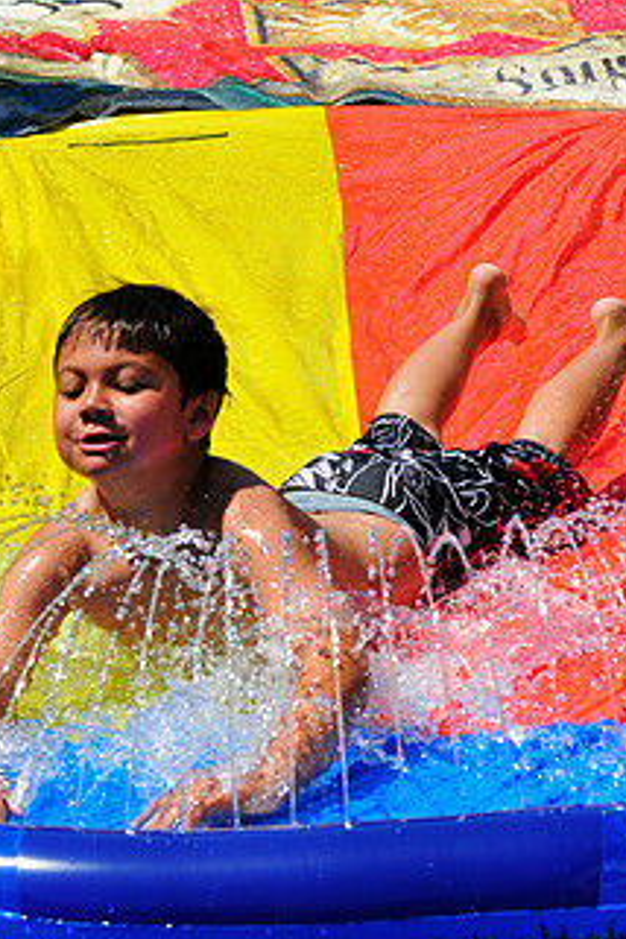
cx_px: 332
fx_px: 3834
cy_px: 603
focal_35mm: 147
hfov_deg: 9.3
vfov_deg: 13.9
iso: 200
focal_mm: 70
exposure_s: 1/800
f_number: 7.1
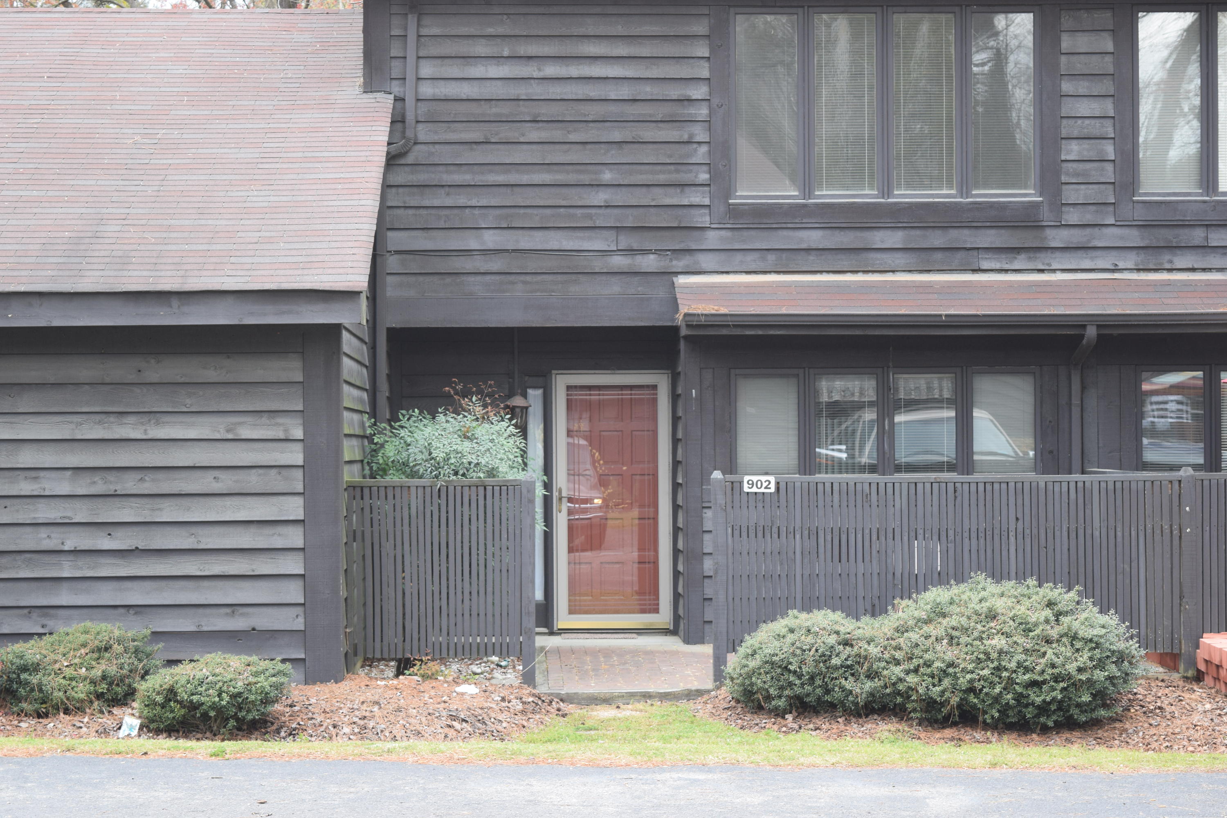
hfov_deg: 24.6
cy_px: 409
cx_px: 614
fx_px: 2812
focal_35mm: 82
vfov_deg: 16.6
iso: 400
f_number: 6.3
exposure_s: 1/160
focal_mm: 55
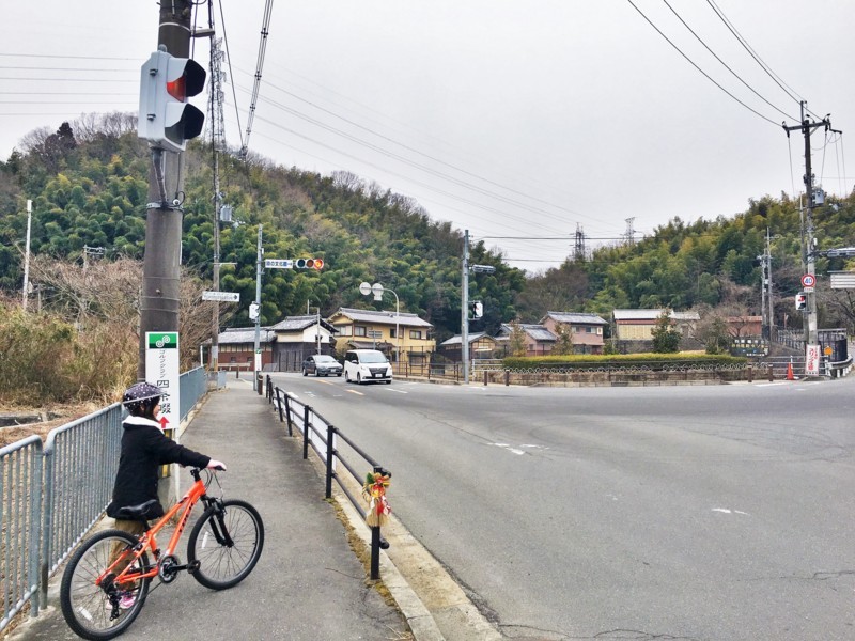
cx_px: 428
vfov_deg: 48.2
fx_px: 716
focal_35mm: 29
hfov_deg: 61.7
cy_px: 320
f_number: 2.2
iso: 25
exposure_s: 1/950
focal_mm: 4.15
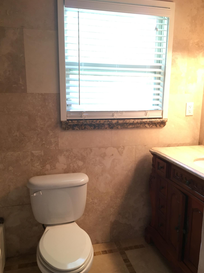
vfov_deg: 60.0
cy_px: 139
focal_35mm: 30
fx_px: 236
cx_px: 103
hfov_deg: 46.8
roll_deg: -0.6
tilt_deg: -9.9
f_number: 2.2
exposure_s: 1/30
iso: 100
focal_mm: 4.15
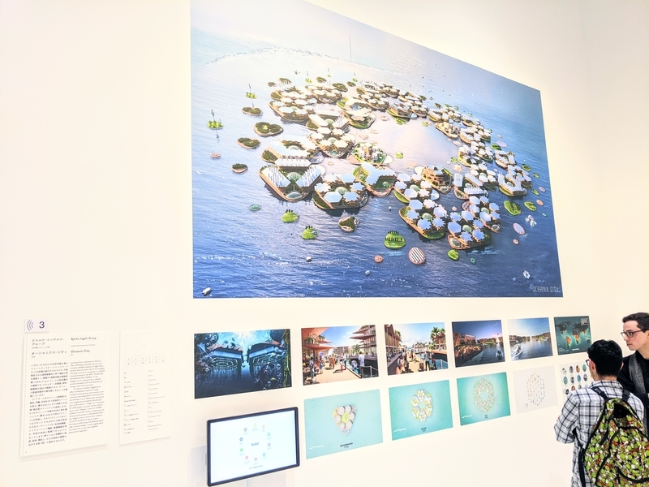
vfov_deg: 51.4
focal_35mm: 27
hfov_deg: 65.3
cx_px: 324
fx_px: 506
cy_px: 244
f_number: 1.8
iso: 274
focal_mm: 4.44
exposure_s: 1/99.9
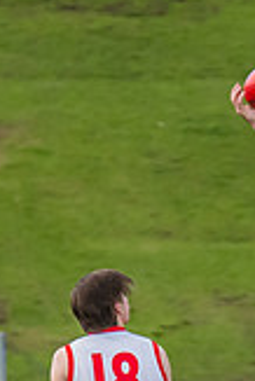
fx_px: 16698
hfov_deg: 0.9
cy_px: 423
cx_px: 304
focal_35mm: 1575
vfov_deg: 1.3
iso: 800
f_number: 5
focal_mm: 210
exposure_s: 1/1600
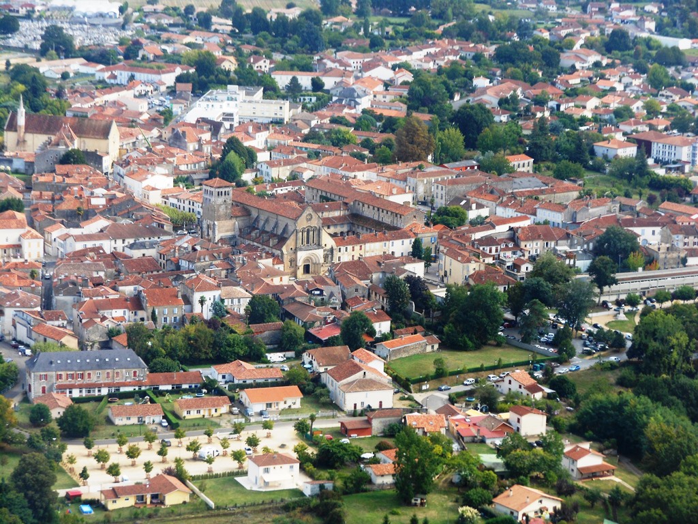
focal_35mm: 120
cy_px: 262
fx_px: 2420
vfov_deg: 12.3
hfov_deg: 16.4
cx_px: 349
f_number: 5.4
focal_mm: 21.5
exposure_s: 1/125
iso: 80
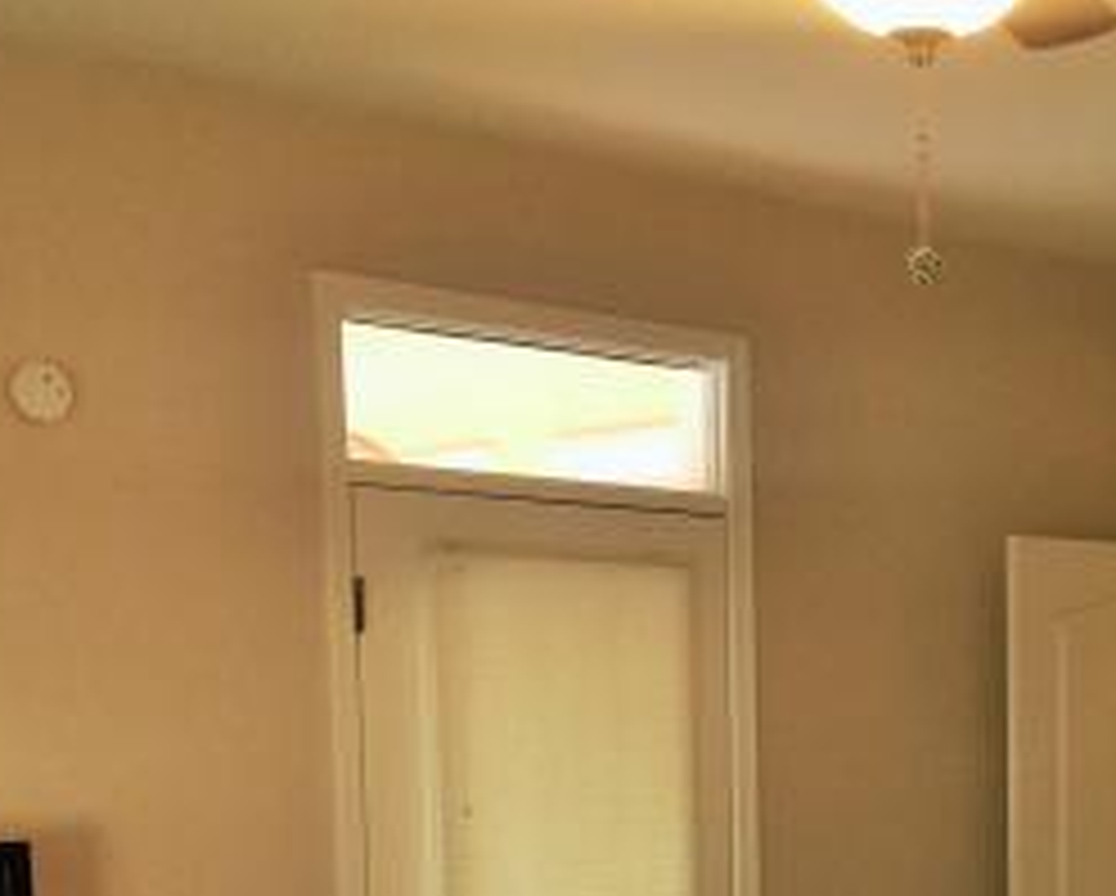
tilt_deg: -5.6
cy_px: 1004
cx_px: 1156
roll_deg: -0.6
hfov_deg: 24.6
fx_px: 2414
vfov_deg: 20.0
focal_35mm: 73
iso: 64
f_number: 2.2
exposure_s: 1/15
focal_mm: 4.15
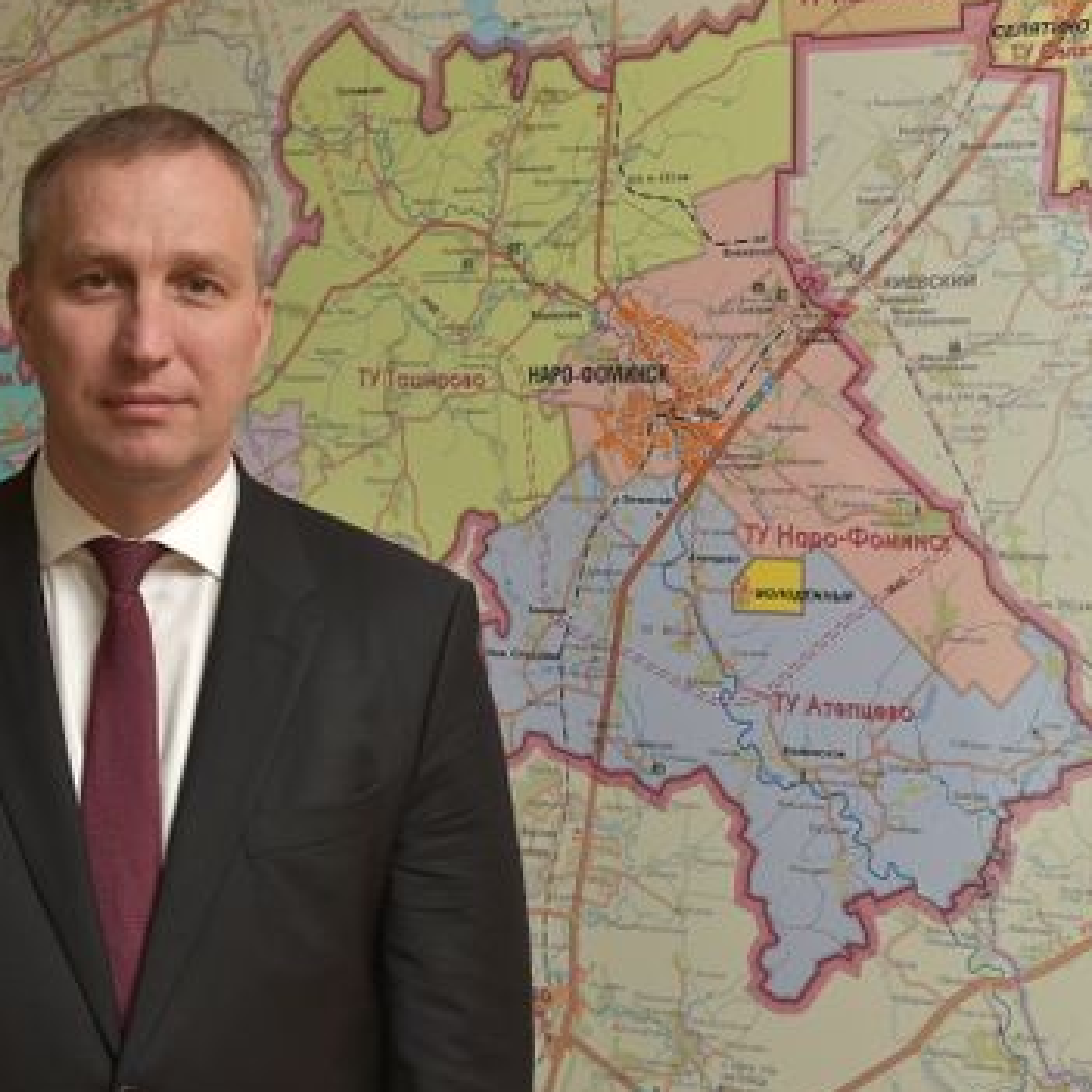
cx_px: 465
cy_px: 538
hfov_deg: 19.5
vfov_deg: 19.5
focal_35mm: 89
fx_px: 3171
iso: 100
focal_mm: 35
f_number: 4.5
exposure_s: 1/200
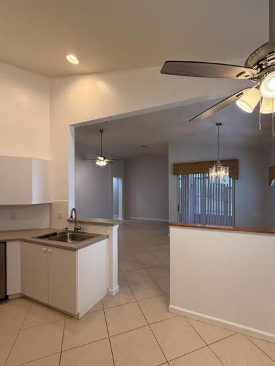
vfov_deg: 94.4
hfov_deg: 78.0
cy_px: 195
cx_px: 147
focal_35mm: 16
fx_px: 169
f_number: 2.2
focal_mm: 2.22
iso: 250
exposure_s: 1/120
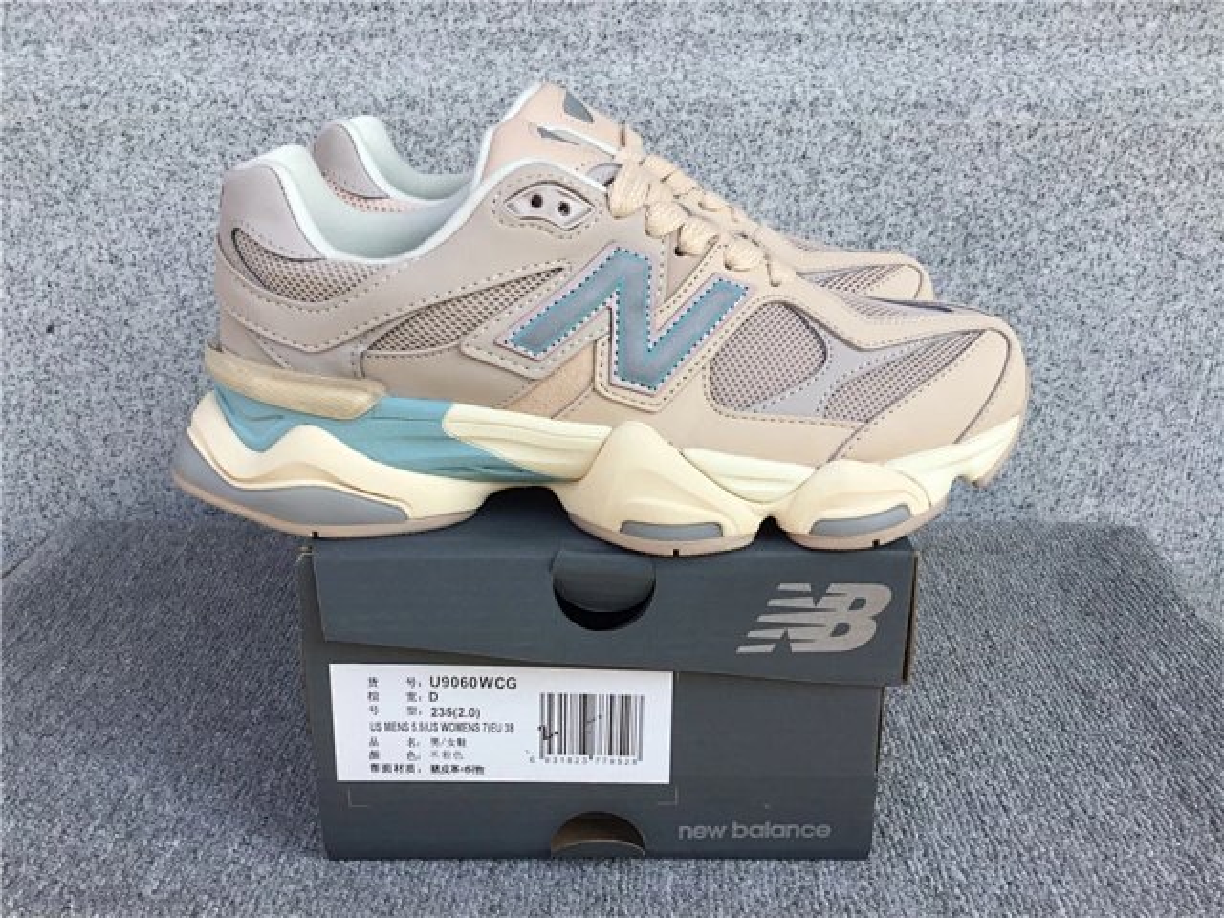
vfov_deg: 45.4
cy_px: 459
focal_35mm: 31
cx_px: 612
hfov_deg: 58.4
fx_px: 1096
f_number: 2.4
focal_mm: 3.3
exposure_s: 1/403
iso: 25
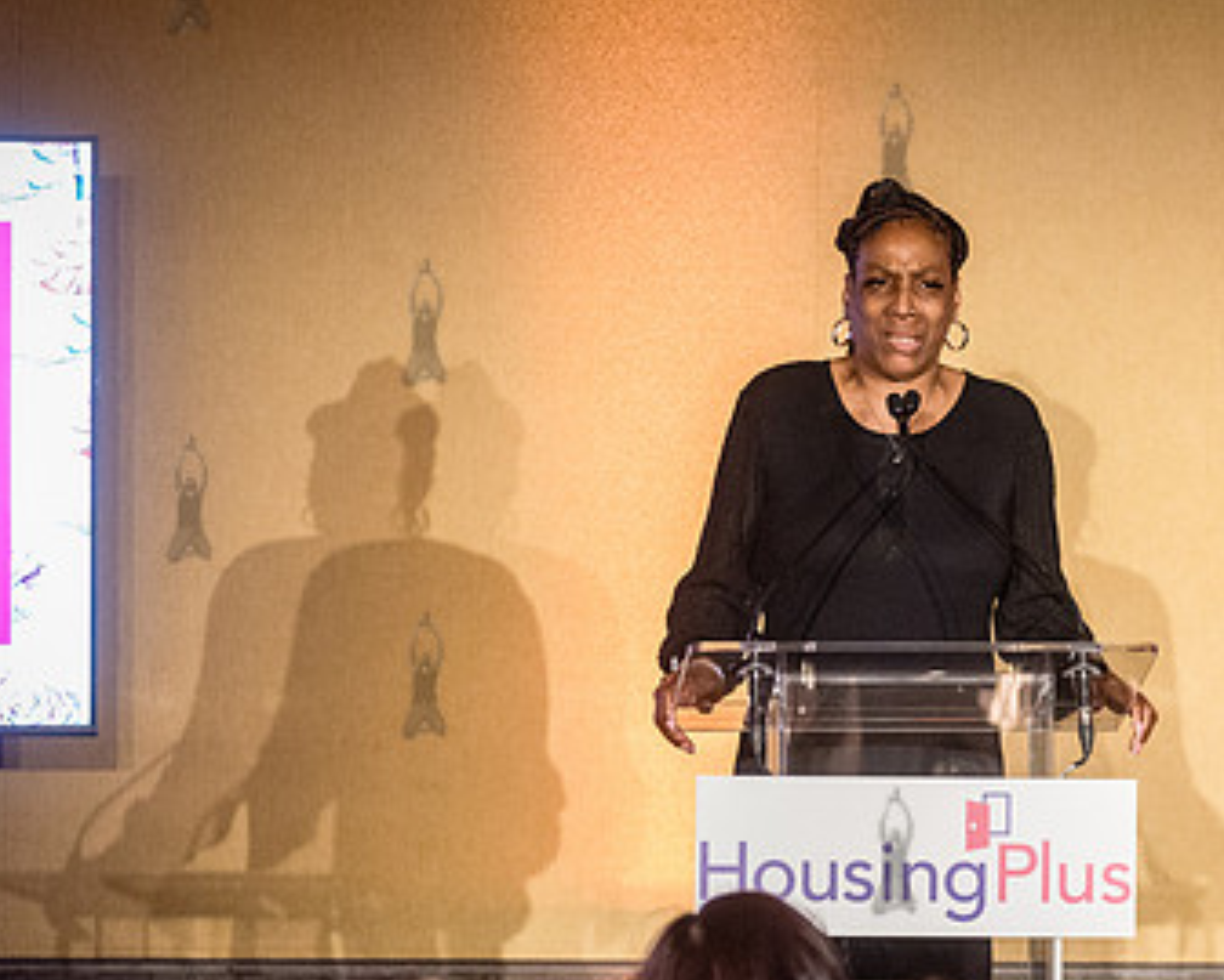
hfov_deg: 11.9
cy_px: 497
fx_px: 5870
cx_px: 892
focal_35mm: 162
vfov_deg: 9.5
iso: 6400
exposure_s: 1/200
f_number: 3.5
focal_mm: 100
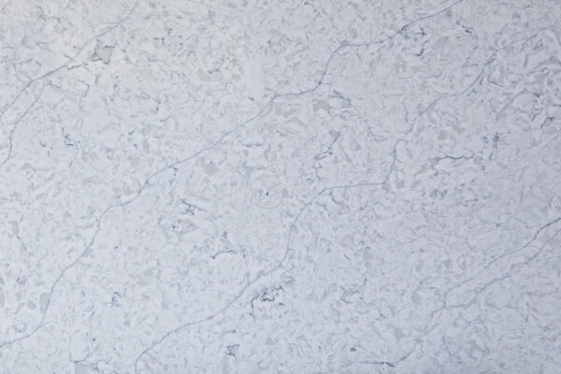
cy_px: 187
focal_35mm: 34
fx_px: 526
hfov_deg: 56.1
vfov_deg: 39.1
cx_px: 280
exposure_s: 1/80
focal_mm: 22.5
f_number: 4.5
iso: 100
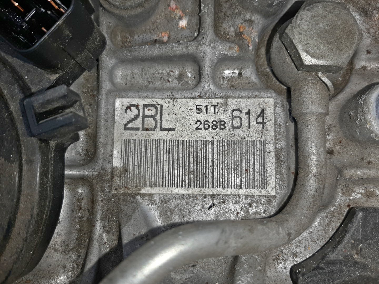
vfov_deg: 53.1
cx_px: 190
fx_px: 285
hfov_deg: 67.3
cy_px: 142
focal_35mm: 26
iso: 41
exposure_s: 1/100
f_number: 1.7
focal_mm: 3.93
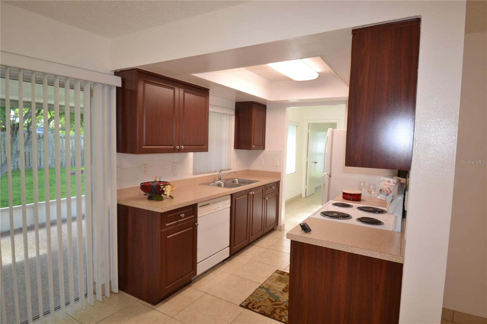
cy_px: 162
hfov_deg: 85.4
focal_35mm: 20
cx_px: 244
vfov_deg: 63.2
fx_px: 264
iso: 400
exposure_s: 1/80
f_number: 4
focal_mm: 13
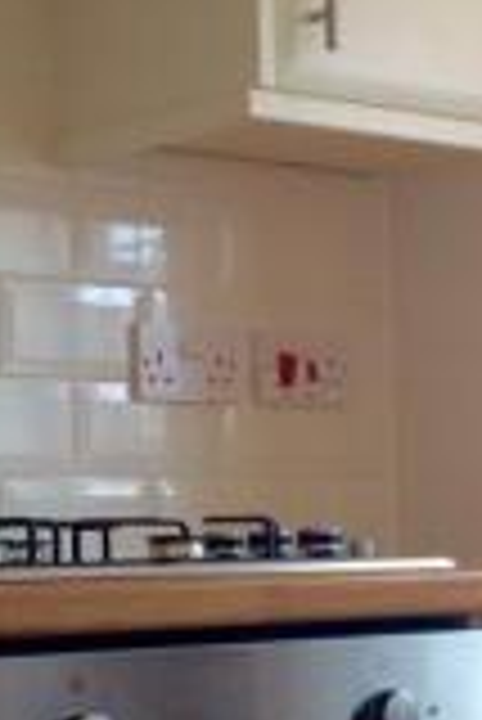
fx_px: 2204
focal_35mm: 110
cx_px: 218
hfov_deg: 12.5
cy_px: 605
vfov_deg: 18.4
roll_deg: +2.5
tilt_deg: -0.7
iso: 40
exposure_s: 1/50
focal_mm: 4.15
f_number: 2.2
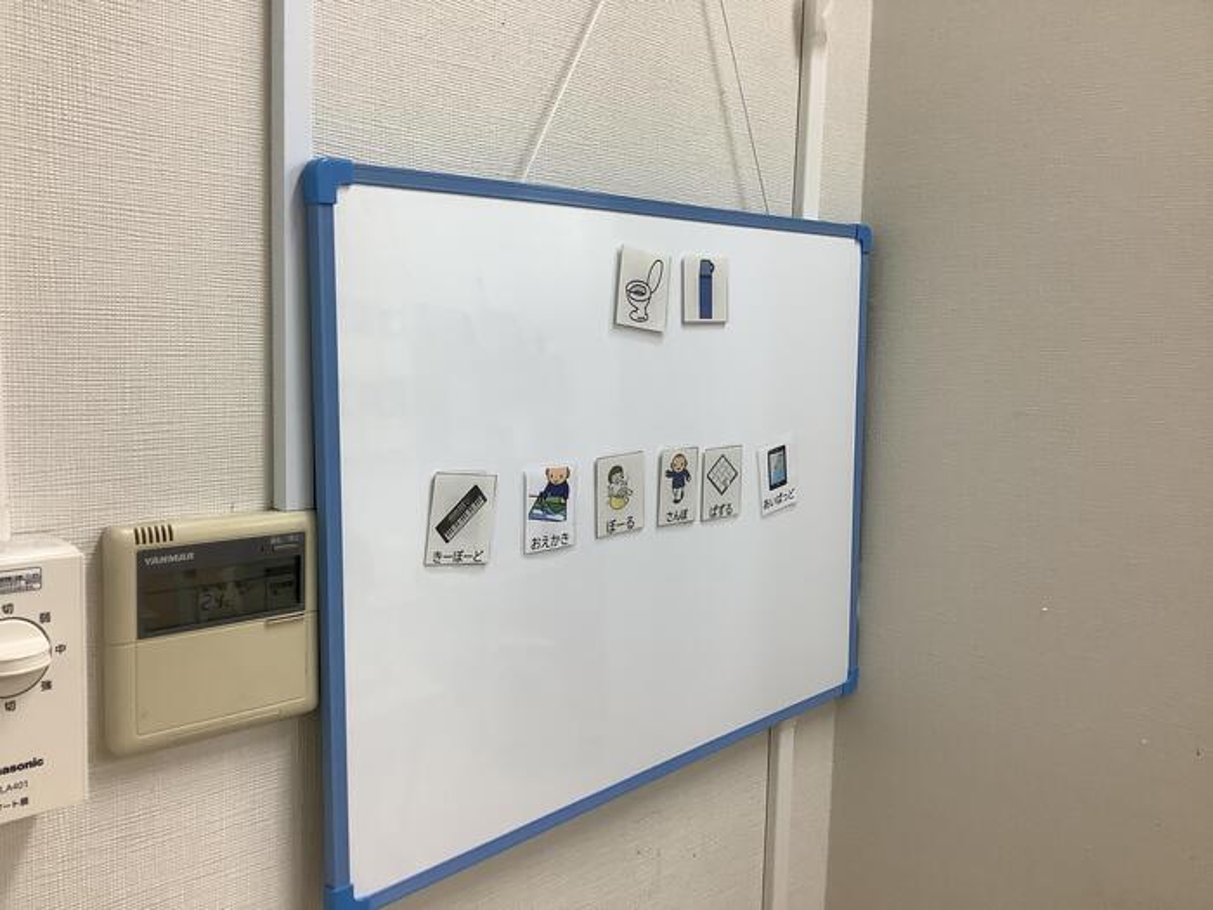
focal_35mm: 31
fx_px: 1086
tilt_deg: -6.7
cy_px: 455
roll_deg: -1.1
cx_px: 606
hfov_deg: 58.4
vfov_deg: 45.4
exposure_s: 1/60
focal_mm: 3.3
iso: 64
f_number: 2.4
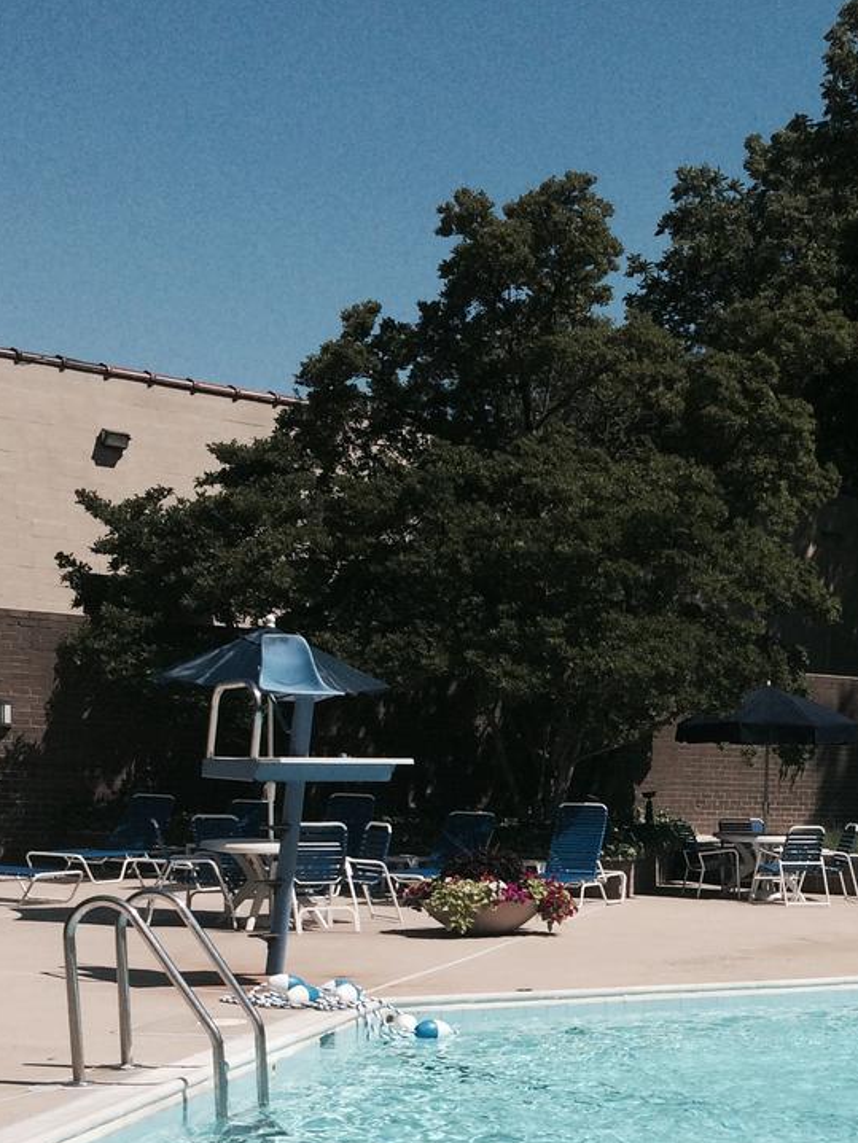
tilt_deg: -6.4
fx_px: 2048
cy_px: 1086
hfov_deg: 23.1
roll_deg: -1.1
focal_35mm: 62
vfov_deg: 29.5
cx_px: 755
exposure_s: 1/4566
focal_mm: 4.15
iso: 32
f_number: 2.2
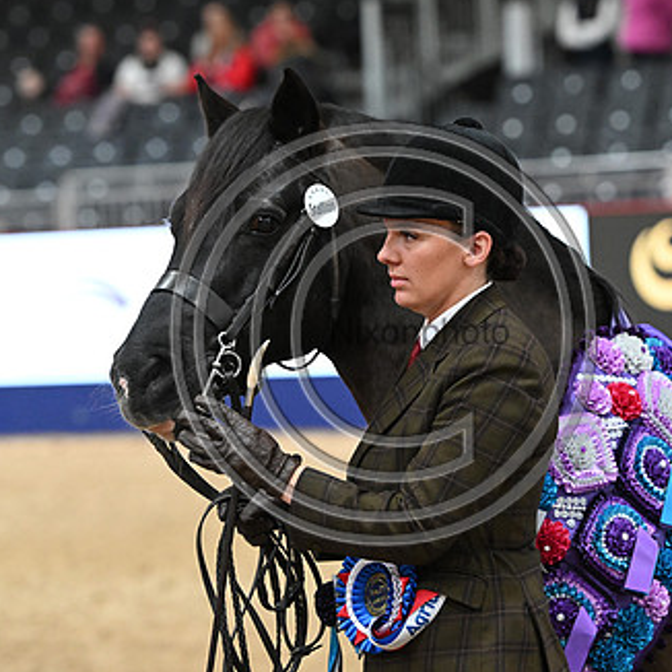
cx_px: 361
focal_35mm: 265
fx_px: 5820
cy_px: 304
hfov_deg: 6.6
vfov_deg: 6.6
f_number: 4.5
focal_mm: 175
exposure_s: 1/500
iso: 6400
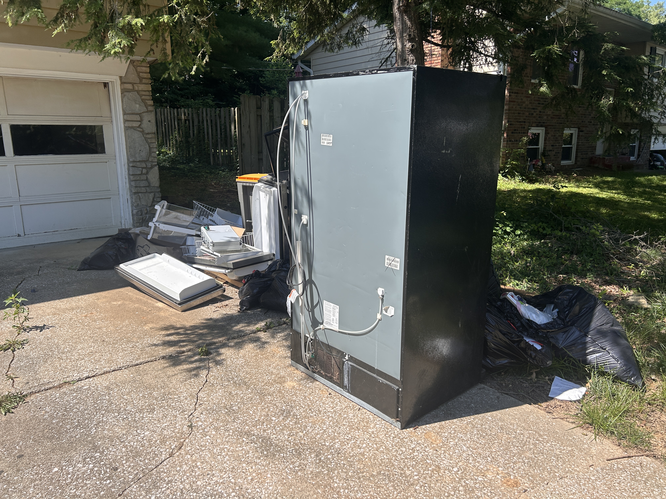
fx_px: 500
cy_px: 250
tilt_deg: -10.7
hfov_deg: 67.3
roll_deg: -1.0
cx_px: 333
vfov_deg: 53.1
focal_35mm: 26
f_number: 1.5
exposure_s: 1/2841
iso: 50
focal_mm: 5.7
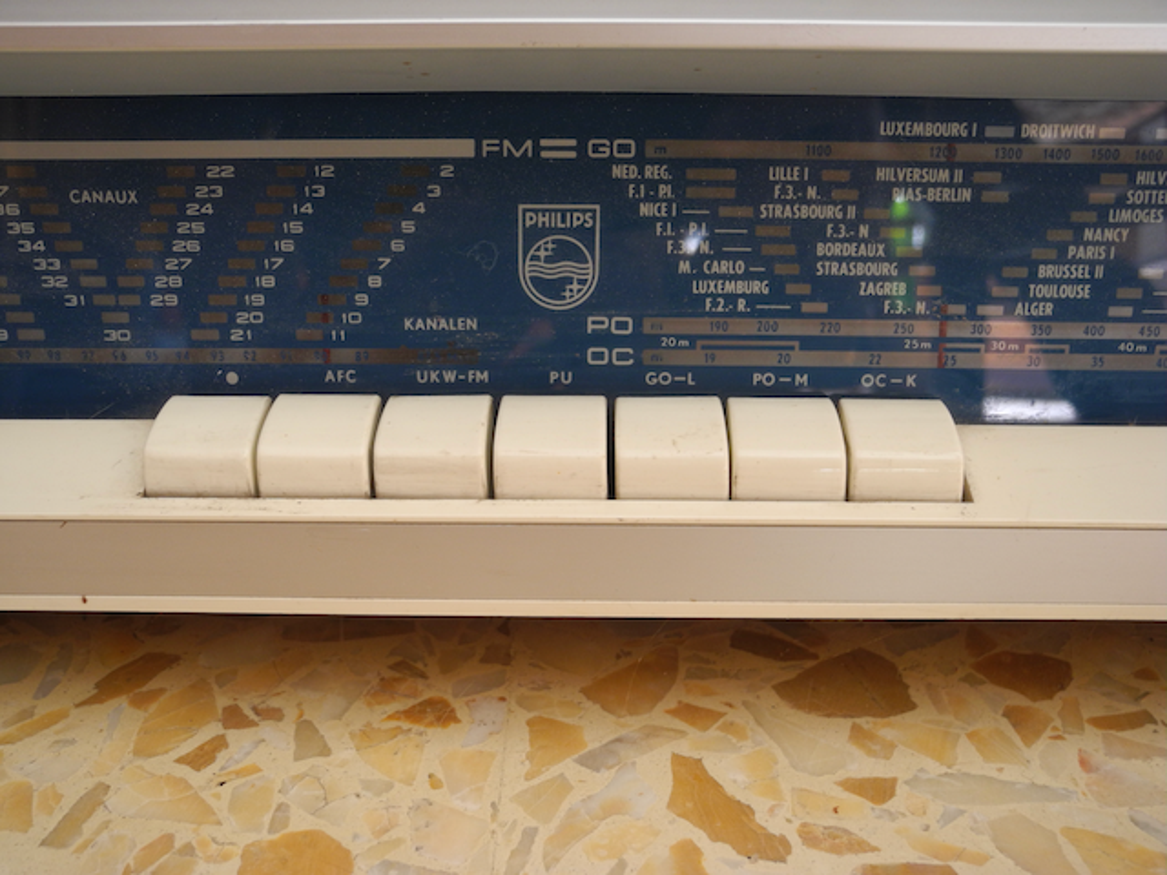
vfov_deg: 40.7
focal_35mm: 35
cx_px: 584
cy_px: 438
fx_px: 1180
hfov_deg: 52.6
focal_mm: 7.4
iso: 125
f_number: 3.2
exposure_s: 1/30
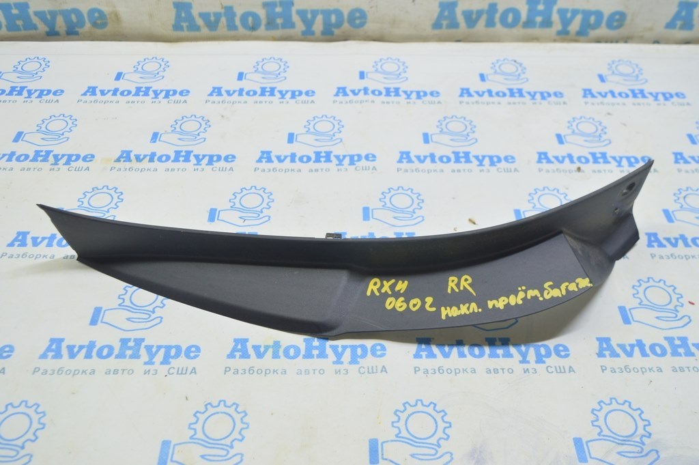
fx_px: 698
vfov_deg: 36.8
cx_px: 350
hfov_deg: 53.2
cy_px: 232
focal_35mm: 36
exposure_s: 1/20
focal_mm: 24
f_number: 5.6
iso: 400
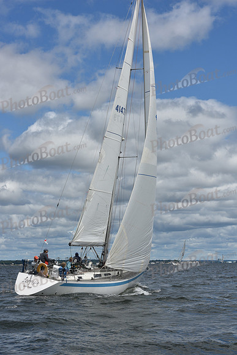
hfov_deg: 19.5
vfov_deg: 28.8
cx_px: 118
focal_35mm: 70
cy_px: 178
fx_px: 691
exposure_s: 1/800
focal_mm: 70
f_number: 11
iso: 250
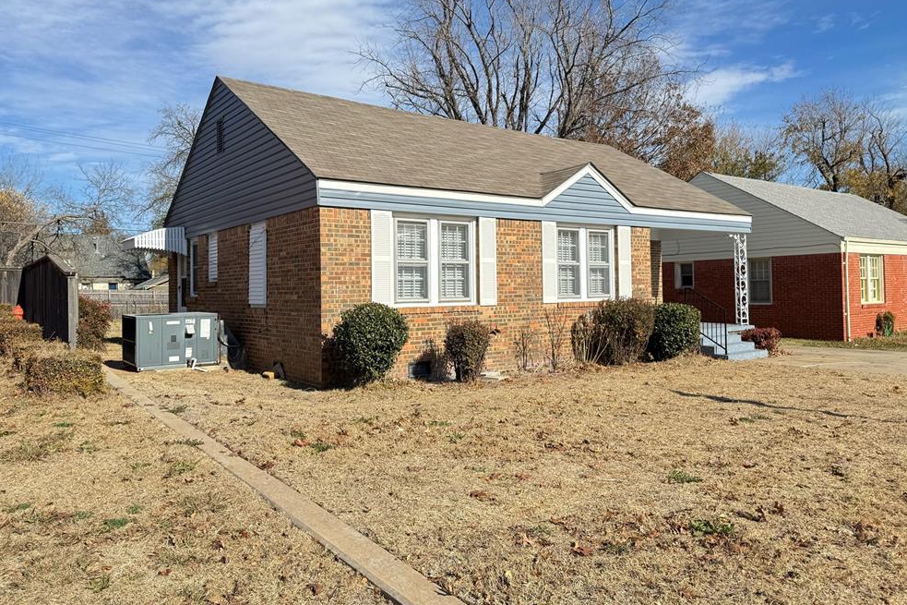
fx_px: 655
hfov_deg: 69.4
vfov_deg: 49.5
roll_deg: +0.8
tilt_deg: +1.2
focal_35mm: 26
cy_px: 271
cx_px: 442
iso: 80
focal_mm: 6.76
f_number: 1.78
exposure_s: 1/3597
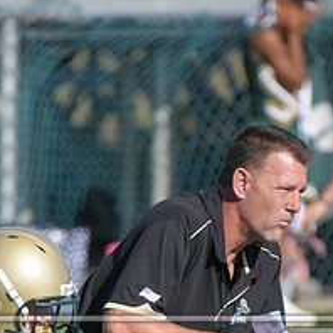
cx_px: 154
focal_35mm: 1494
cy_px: 394
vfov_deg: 1.2
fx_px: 16260
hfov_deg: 1.2
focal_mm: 400
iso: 640
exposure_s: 1/4000
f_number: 4
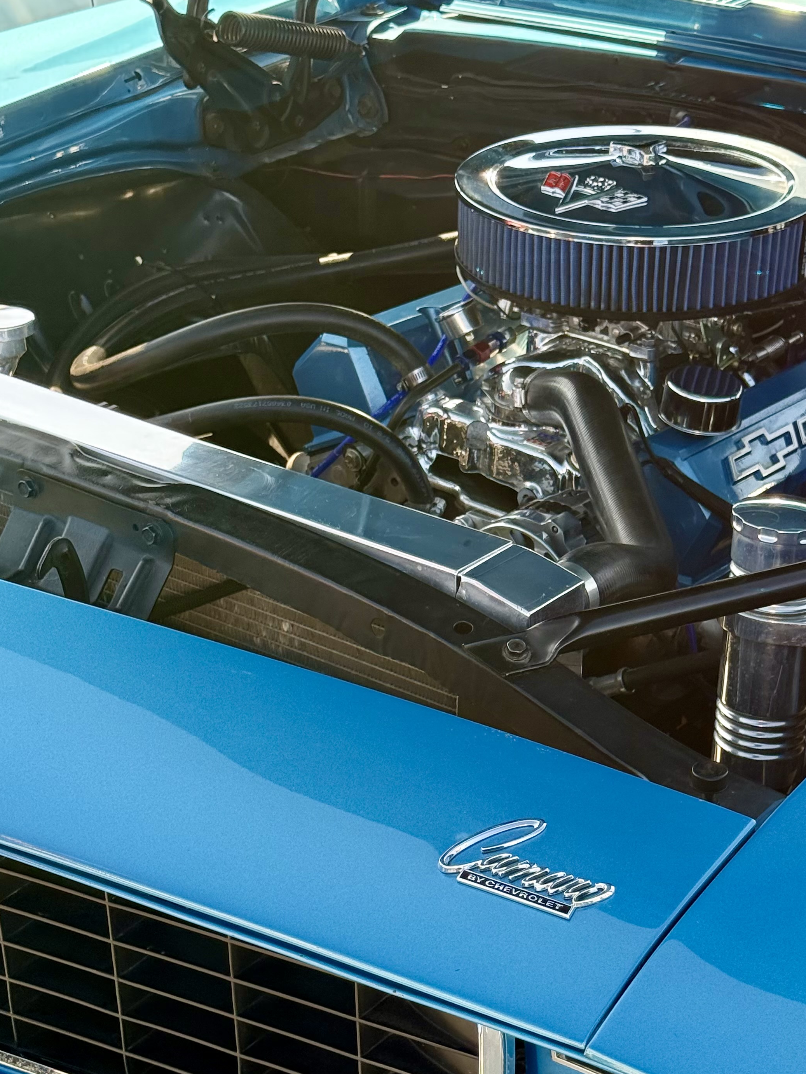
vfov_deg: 27.7
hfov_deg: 20.9
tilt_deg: -28.7
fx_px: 2173
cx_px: 573
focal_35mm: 70
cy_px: 649
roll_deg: -0.5
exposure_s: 1/272
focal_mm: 6.76
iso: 80
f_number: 1.78
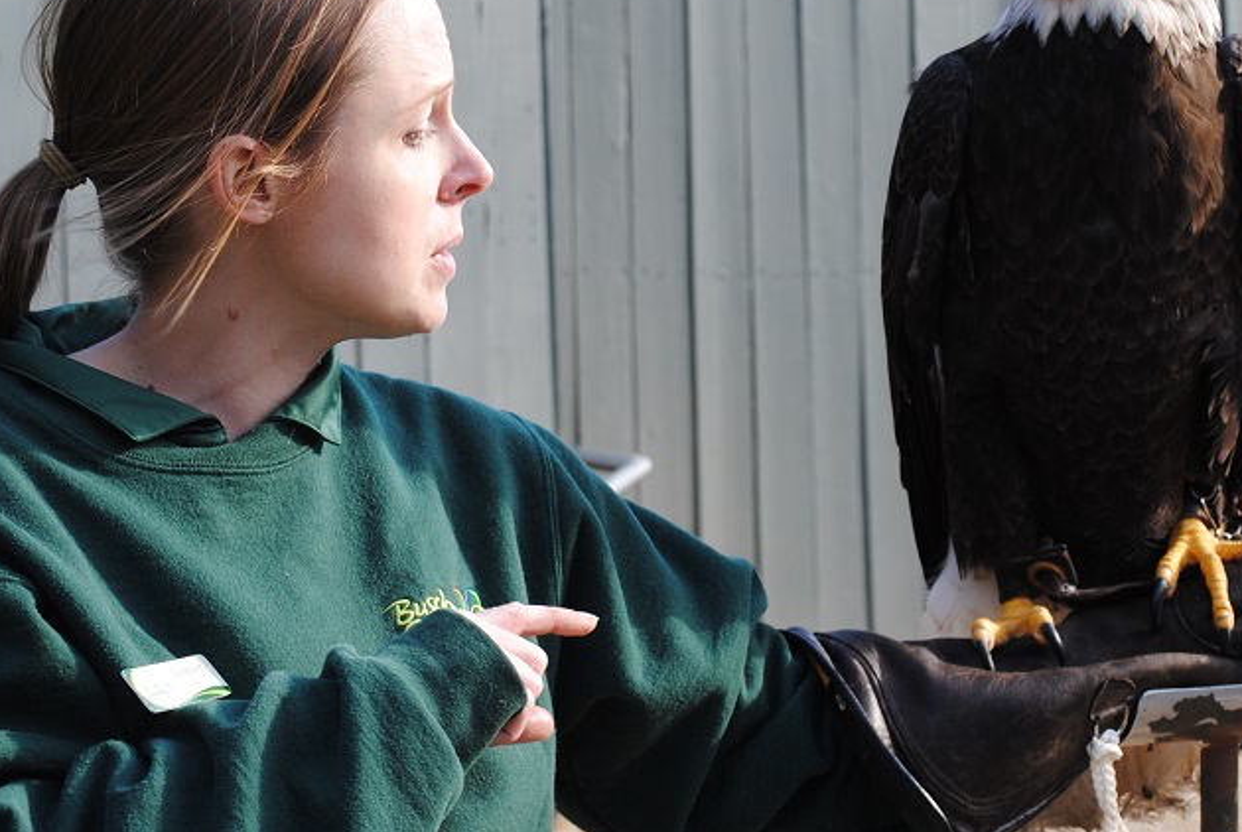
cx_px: 613
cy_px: 343
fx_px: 3109
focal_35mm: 90
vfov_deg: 15.2
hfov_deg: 22.6
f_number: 5.6
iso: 160
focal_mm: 38
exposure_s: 1/125
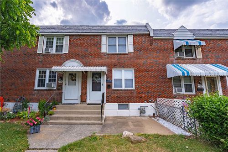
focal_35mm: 16
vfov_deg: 73.7
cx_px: 114
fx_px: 101
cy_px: 76
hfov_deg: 96.8
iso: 320
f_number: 9
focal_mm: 16
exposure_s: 1/2000
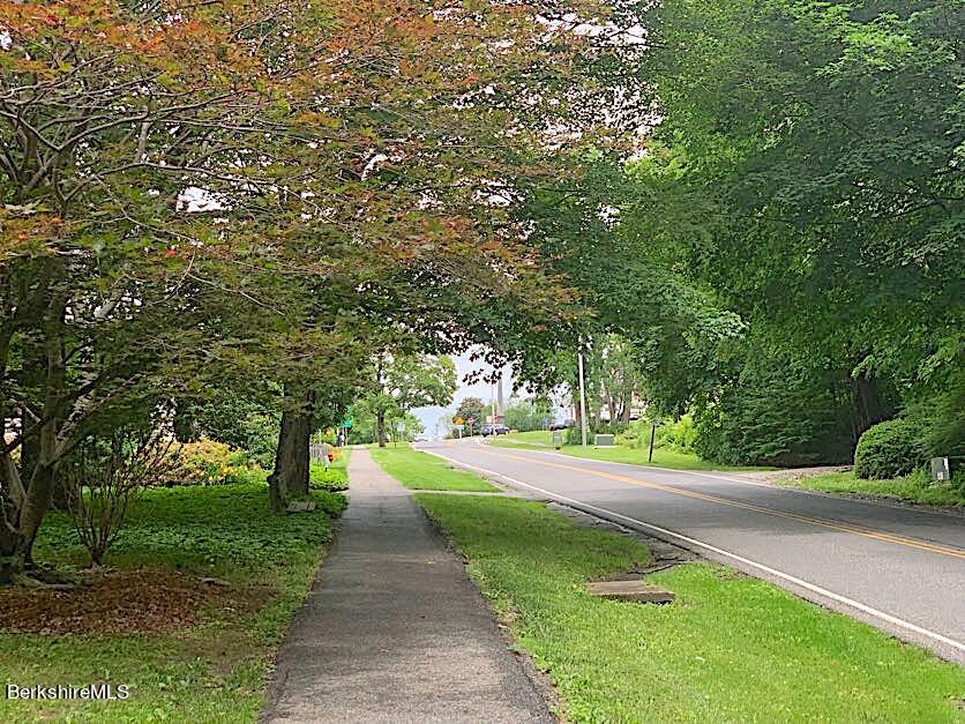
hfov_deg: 36.8
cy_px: 362
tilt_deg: +7.0
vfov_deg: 28.0
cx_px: 482
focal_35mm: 52
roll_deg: +1.6
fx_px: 1450
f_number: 2.4
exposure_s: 1/571
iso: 16
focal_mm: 6
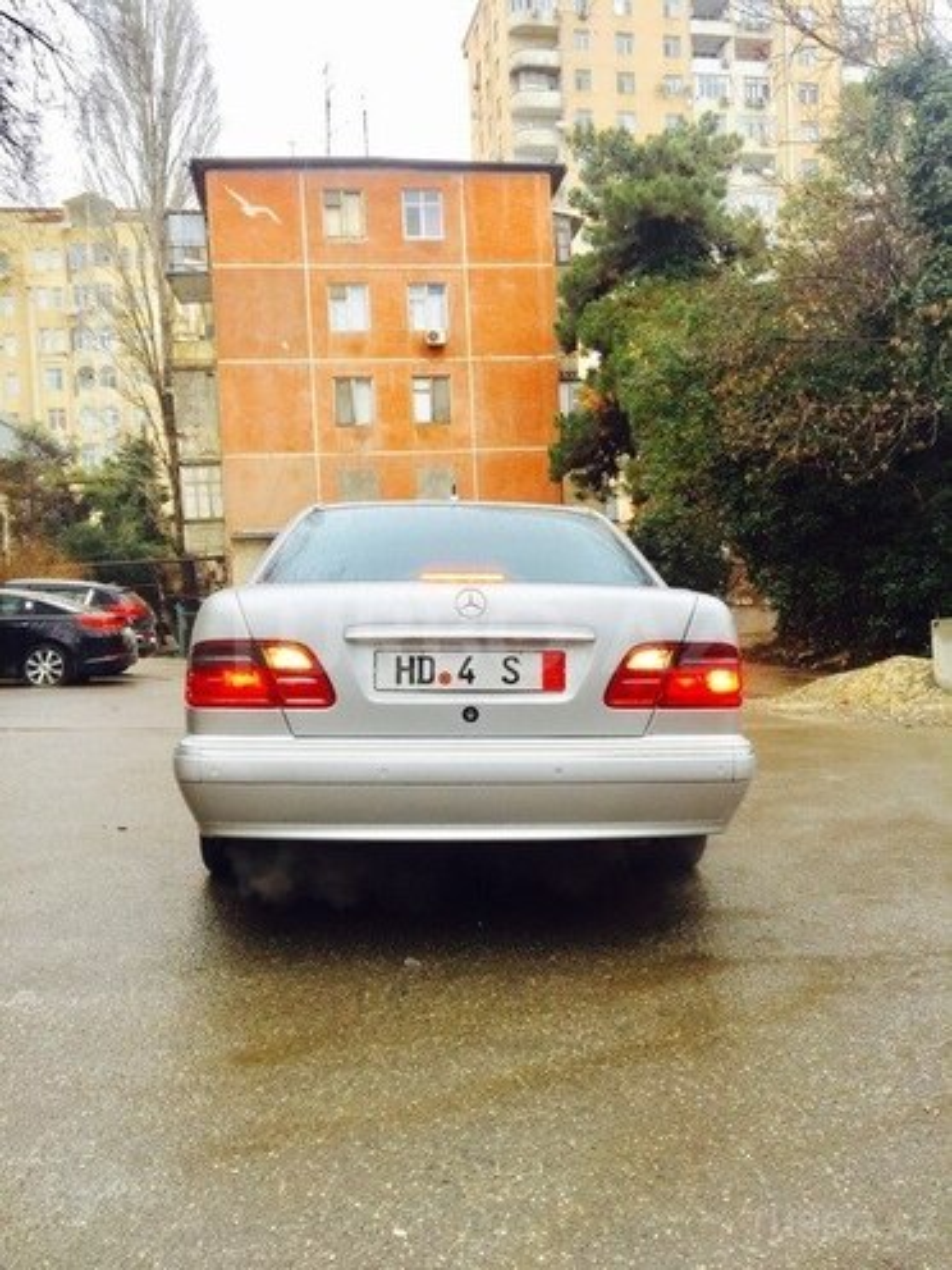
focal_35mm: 29
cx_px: 476
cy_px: 635
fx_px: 1063
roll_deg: +1.8
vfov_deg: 61.7
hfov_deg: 48.2
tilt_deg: -2.5
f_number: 2.2
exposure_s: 1/172
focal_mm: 4.15
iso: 32
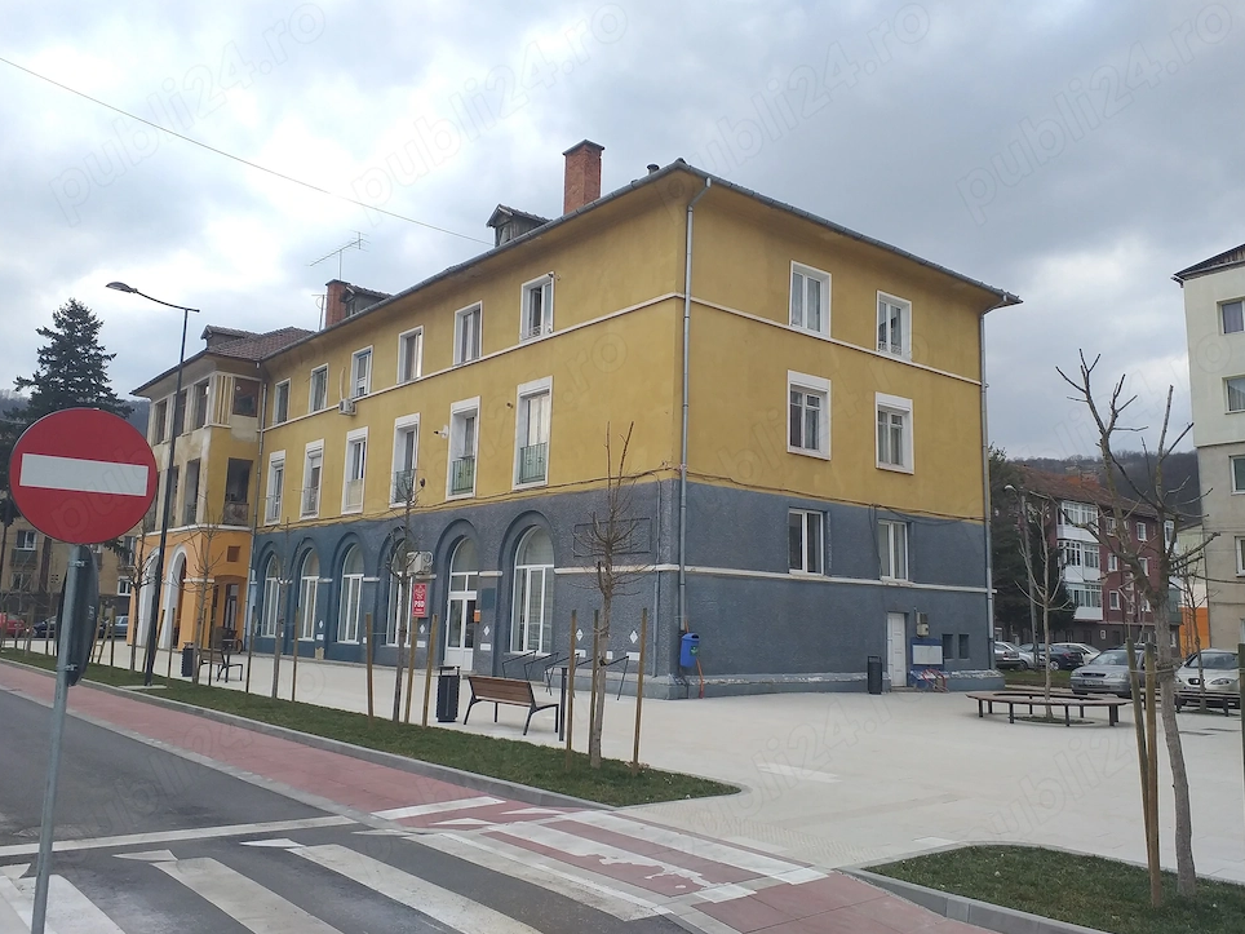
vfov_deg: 49.7
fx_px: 1007
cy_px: 459
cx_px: 639
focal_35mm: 28
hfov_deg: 63.4
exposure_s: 1/658
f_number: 1.9
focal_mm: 3.6
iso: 40
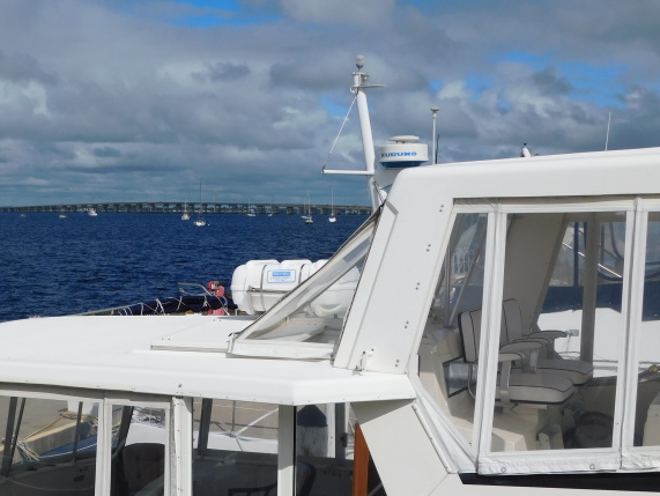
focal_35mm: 56
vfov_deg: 26.0
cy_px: 340
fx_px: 1068
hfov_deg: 34.0
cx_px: 210
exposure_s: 1/1000
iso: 125
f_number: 7.2
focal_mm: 7.1
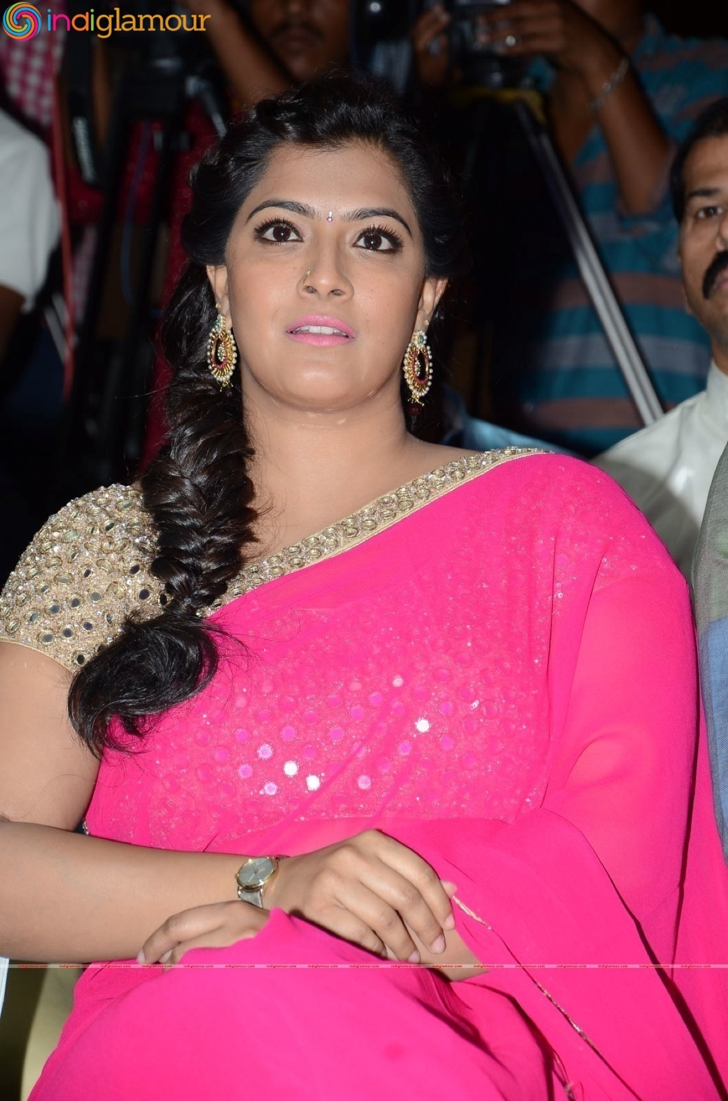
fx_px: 4801
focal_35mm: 158
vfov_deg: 13.1
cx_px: 364
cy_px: 550
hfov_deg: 8.7
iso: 400
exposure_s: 1/125
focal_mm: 105
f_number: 5.6
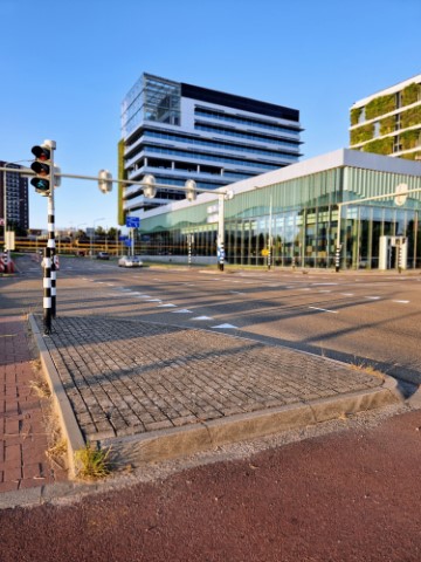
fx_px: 373
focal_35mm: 23
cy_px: 281
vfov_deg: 73.9
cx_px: 210
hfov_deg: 58.9
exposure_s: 1/382
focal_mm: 5.4
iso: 50
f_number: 1.8
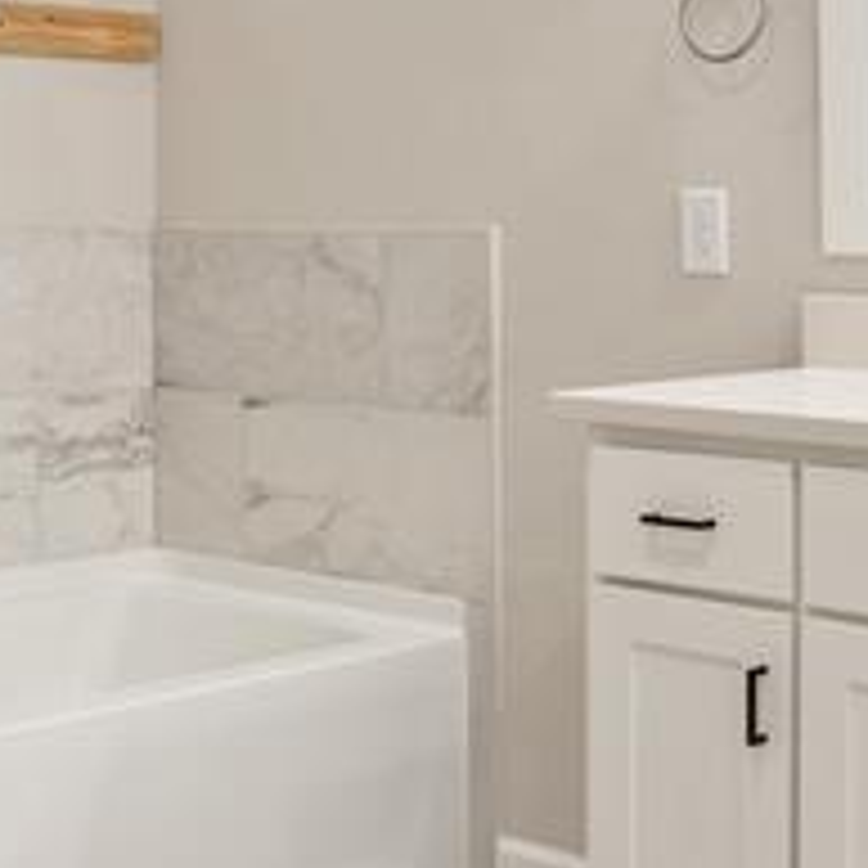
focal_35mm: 72
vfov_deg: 23.7
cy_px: 193
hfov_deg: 23.9
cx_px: 306
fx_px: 2043
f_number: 9
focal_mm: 16
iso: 320
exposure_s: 1/2
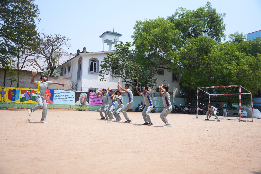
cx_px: 130
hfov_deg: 59.8
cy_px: 87
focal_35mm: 31
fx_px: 227
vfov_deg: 42.0
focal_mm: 31.3
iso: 160
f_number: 3.2
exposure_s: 1/2000
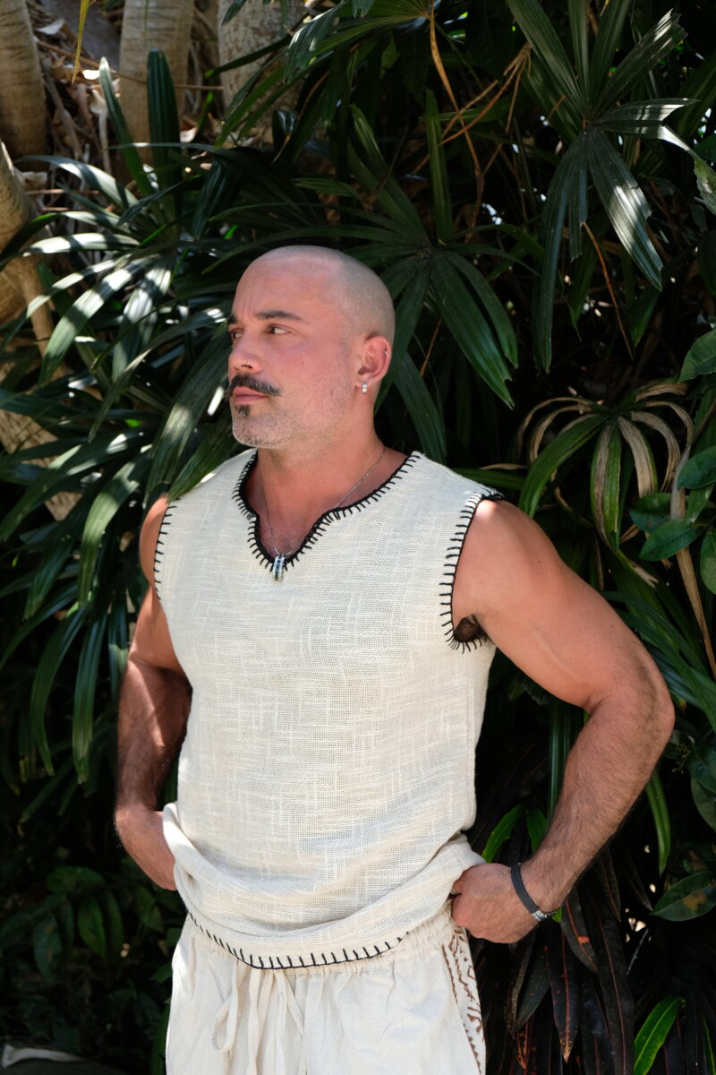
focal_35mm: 47
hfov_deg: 28.6
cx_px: 358
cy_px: 538
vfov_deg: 41.9
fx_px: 1402
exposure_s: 1/250
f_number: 3.6
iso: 200
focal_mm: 31.5
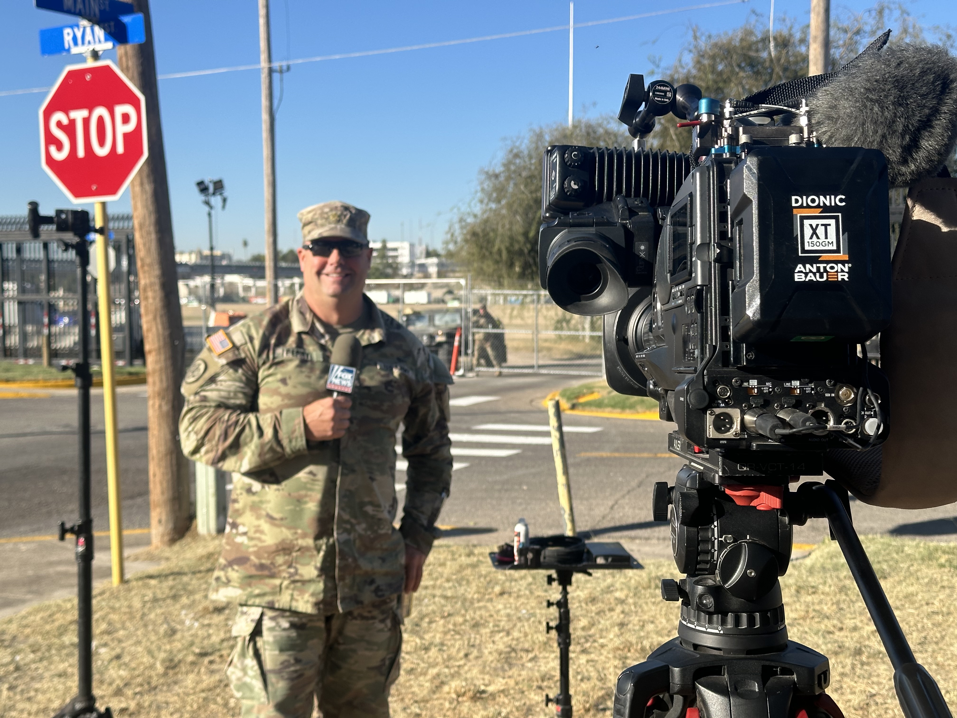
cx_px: 478
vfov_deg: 30.3
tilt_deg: -3.2
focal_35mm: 48
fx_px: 1327
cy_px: 359
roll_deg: +0.6
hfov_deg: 39.7
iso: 64
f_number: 1.78
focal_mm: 6.86
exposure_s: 1/2890
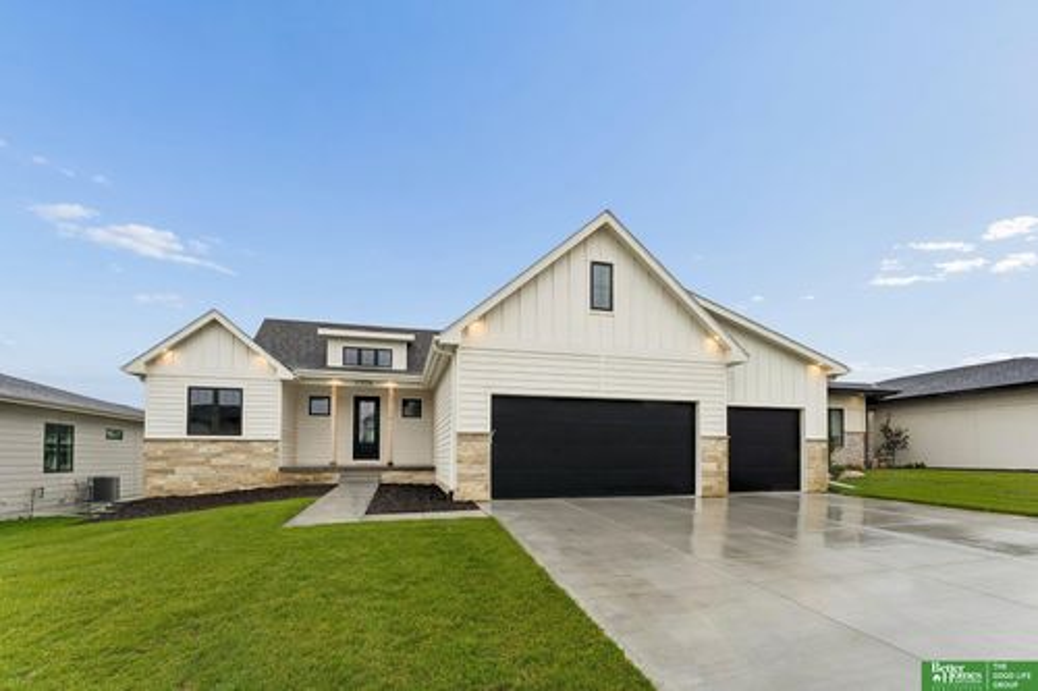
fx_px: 404
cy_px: 346
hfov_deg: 104.3
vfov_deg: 81.2
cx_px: 519
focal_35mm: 14
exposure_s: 1/160
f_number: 8
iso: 200
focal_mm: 14
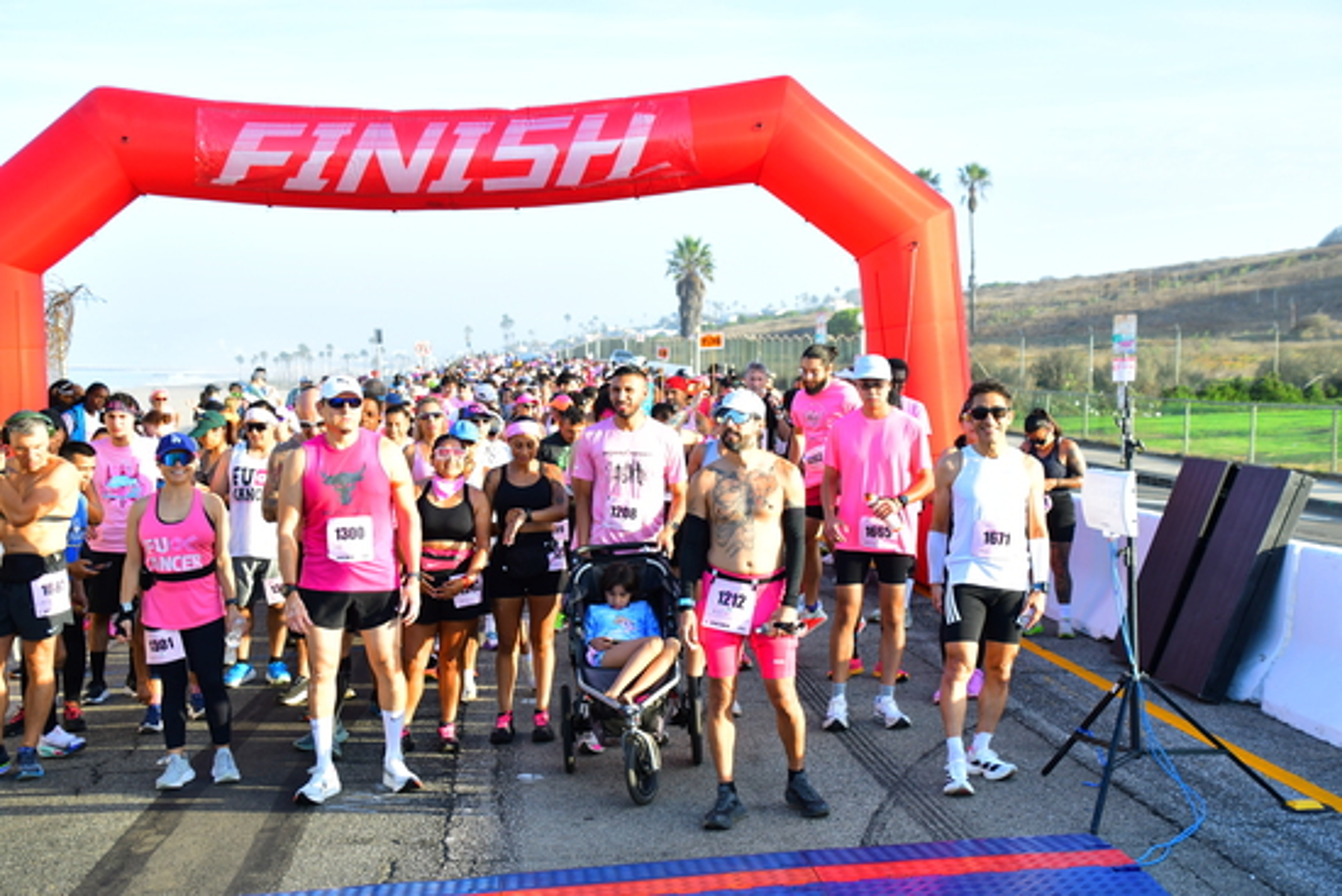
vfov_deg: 29.9
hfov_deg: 43.6
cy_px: 448
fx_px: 1678
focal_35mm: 45
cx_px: 671
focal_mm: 30
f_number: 4
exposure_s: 1/640
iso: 400
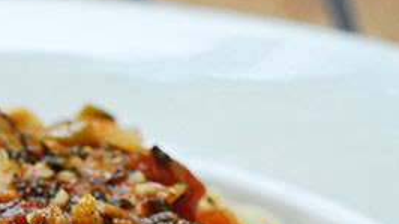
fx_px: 2346
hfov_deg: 9.6
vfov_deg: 5.4
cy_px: 355
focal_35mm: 222
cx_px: -112
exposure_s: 1/100
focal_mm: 50
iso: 400
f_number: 6.3
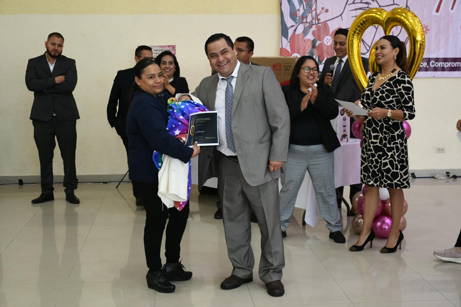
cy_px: 154
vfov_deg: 23.8
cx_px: 230
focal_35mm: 57
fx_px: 730
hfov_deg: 35.1
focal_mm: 38
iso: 1250
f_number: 4.2
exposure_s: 1/100
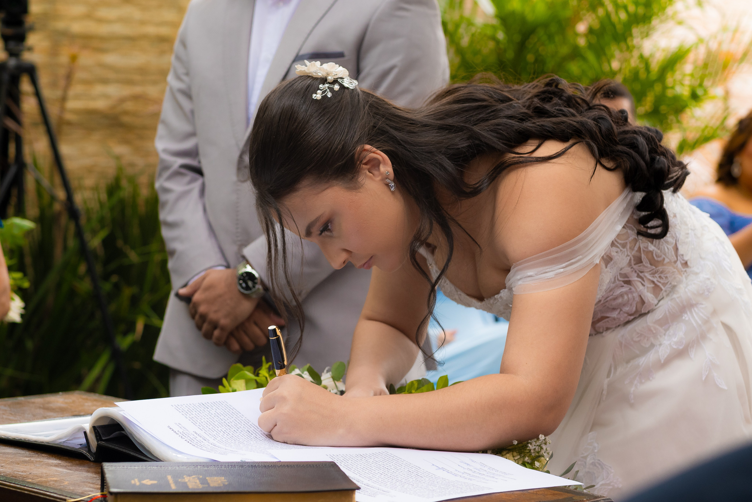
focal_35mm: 84
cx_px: 376
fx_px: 1755
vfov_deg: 16.3
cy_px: 251
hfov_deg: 24.2
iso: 500
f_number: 3.5
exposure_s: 1/160
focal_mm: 56
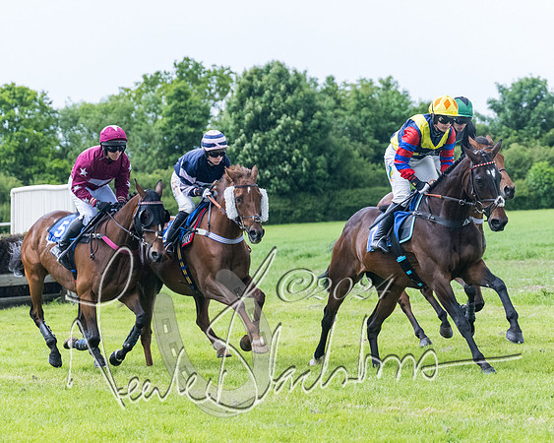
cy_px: 221
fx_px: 2743
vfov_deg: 9.2
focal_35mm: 167
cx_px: 335
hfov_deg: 11.5
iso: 2000
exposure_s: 1/1600
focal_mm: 98
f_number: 4
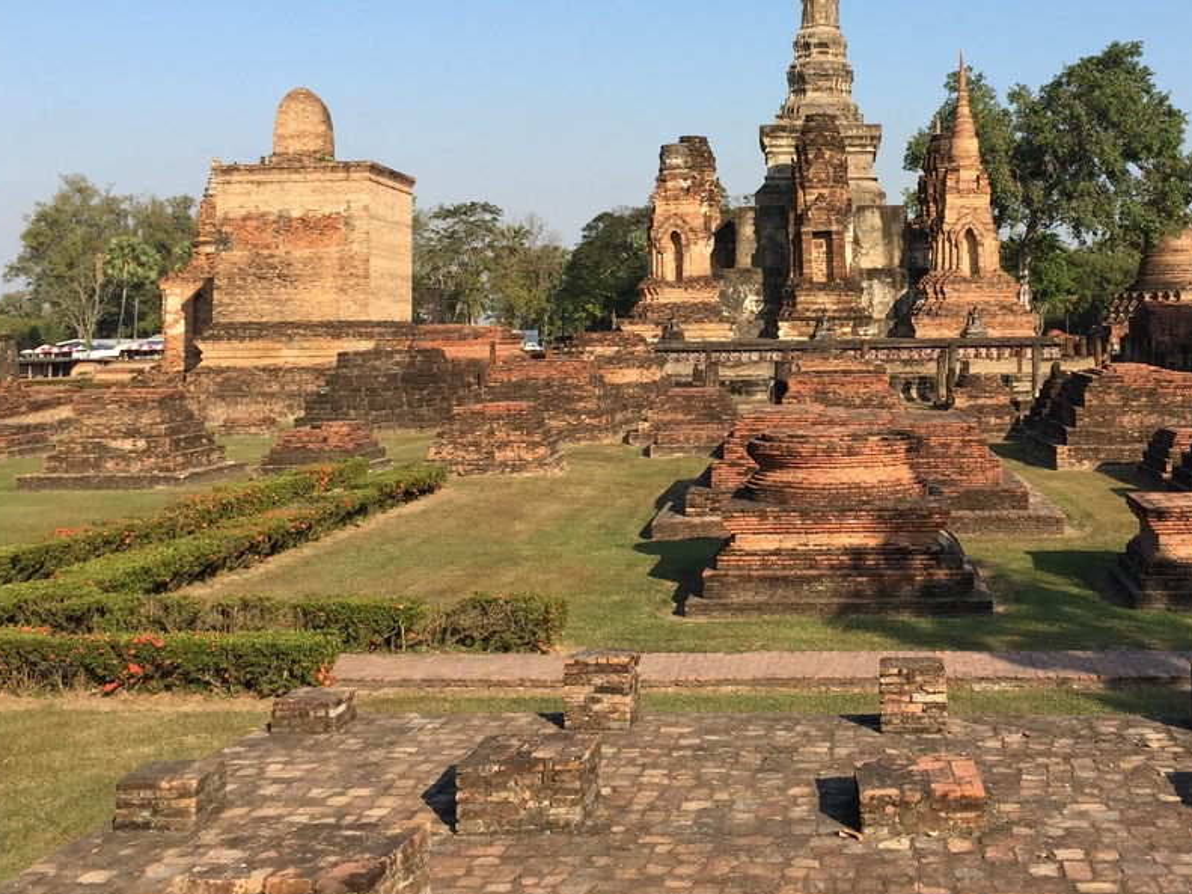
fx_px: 1515
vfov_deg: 32.4
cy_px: 244
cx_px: 791
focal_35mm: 44
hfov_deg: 42.4
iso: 32
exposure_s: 1/1319
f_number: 2.2
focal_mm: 4.15
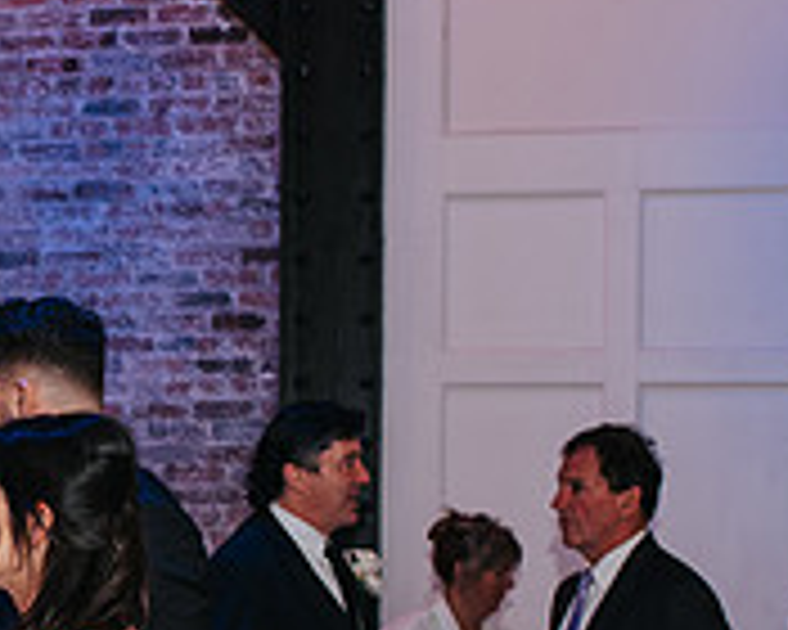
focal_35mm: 127
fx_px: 2962
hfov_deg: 14.6
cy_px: 593
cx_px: -172
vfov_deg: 12.0
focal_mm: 35
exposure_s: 1/200
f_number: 2.8
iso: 1000
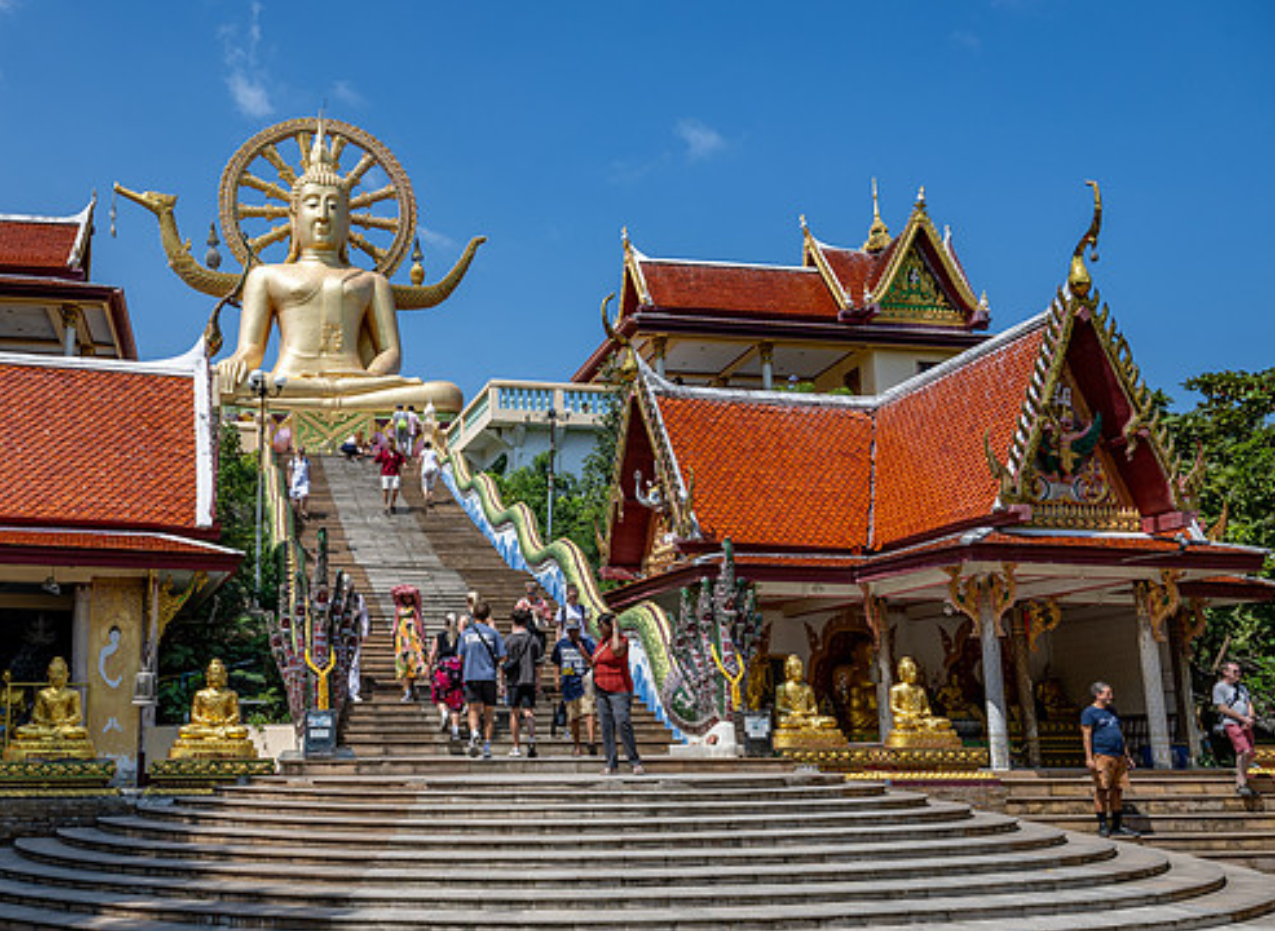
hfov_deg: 54.5
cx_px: 414
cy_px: 524
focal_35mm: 33
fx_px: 1204
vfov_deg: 42.2
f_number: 8
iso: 80
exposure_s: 1/320
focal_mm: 24
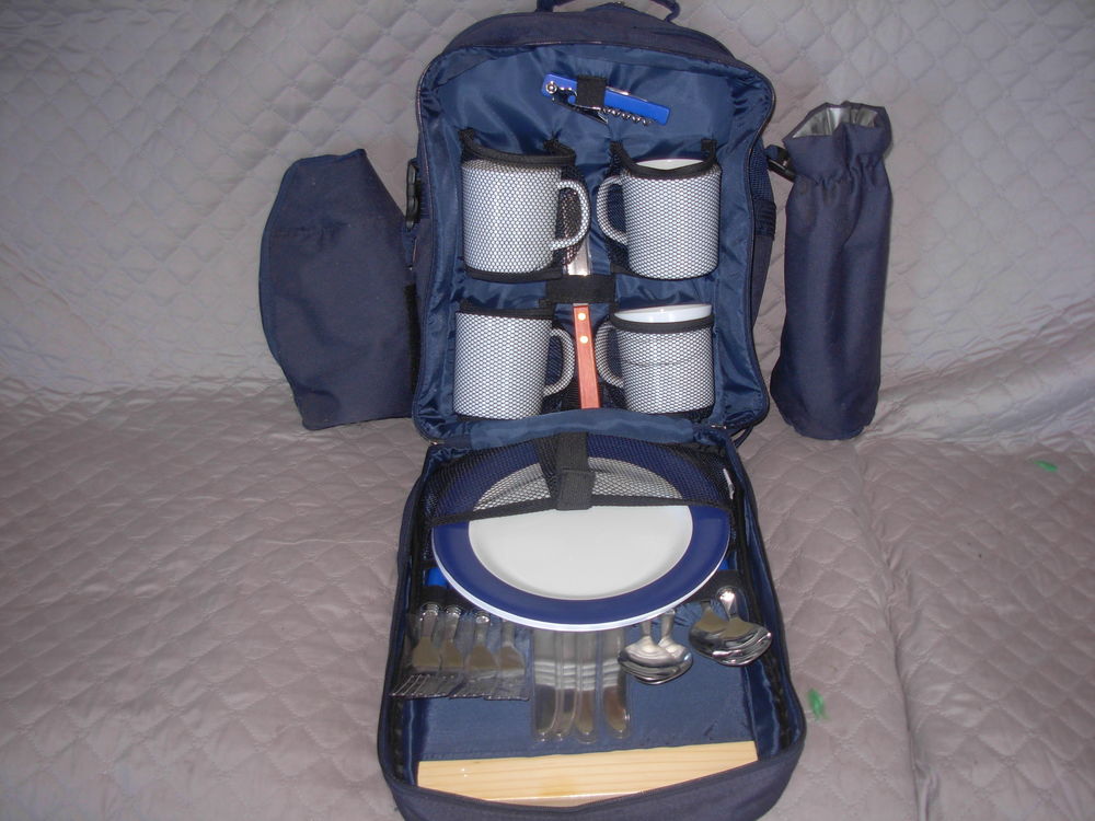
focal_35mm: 38
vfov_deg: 37.7
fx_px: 1202
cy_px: 410
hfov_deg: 49.0
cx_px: 548
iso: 79
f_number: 2.9
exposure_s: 1/22.6
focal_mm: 6.3
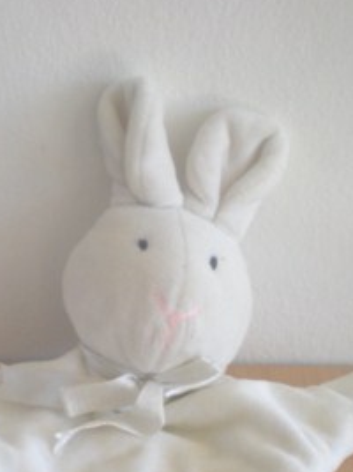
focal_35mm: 74
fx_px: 1007
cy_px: 362
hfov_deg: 19.8
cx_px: 125
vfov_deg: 26.0
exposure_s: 1/59.8
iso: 106
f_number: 3.1
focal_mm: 6.3
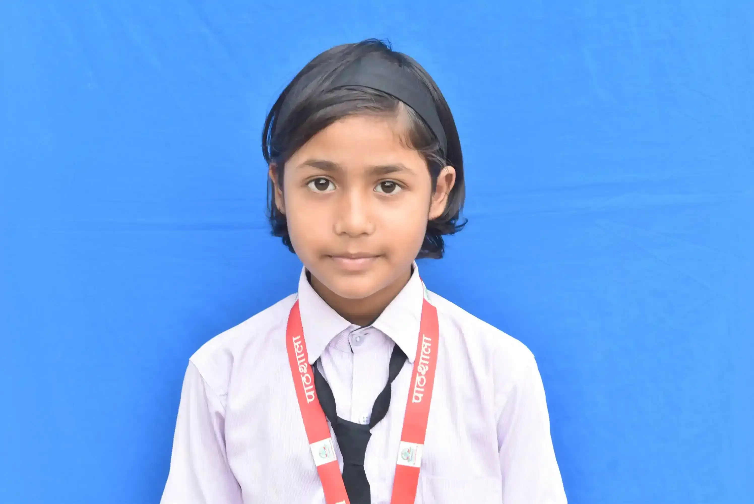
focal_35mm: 78
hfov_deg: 26.0
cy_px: 252
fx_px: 1635
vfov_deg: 17.5
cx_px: 377
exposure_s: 1/50
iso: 500
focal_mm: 52
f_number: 8
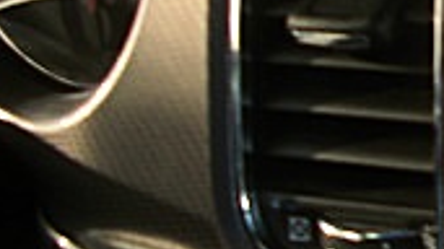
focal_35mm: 147
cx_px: 823
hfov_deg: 13.1
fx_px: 1730
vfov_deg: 8.2
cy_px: 124
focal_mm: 6.3
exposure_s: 1/60
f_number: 2.8
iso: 50
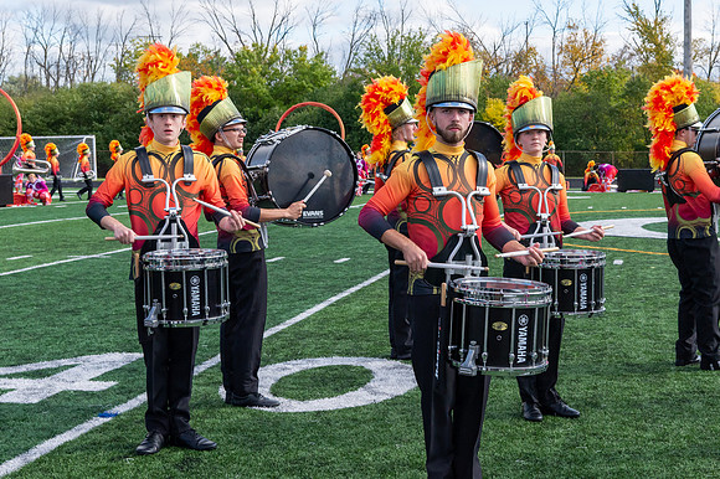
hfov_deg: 31.9
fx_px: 1254
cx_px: 452
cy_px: 226
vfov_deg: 21.6
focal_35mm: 63
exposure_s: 1/2000
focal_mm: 50
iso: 1600
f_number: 10
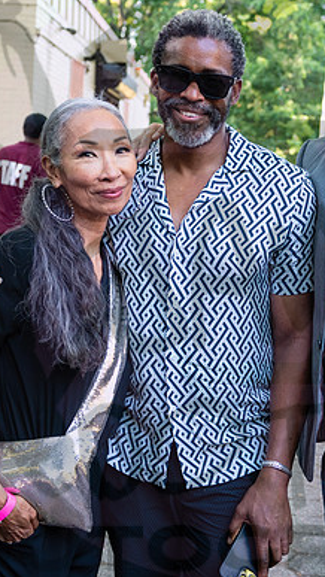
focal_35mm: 68
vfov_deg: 30.9
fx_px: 1041
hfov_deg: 17.7
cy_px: 240
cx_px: 226
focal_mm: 34
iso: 800
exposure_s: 1/200
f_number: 3.2
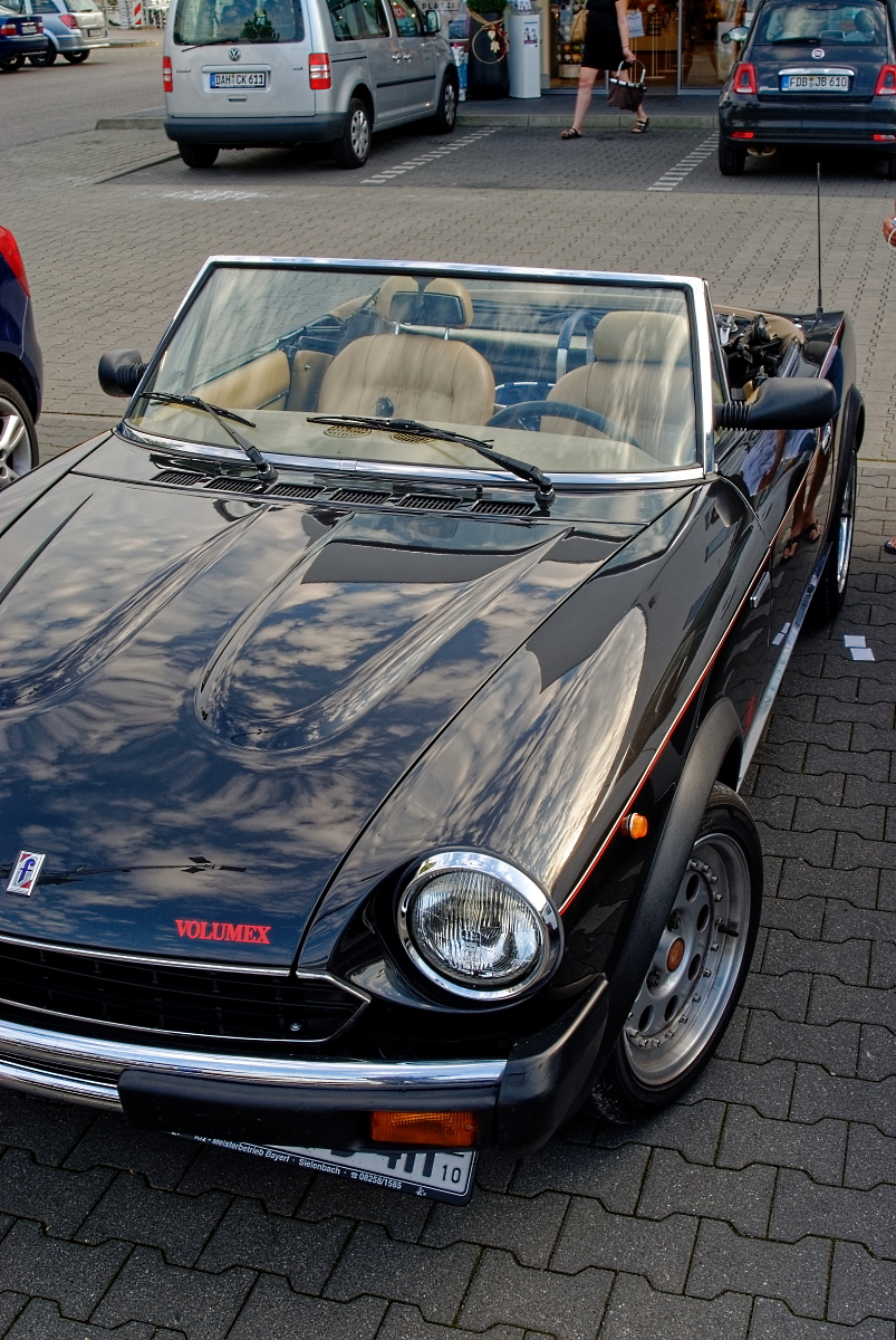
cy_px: 670
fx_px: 1564
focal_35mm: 42
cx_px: 448
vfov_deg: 46.4
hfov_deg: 32.0
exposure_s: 1/100
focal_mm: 28
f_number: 11
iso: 450
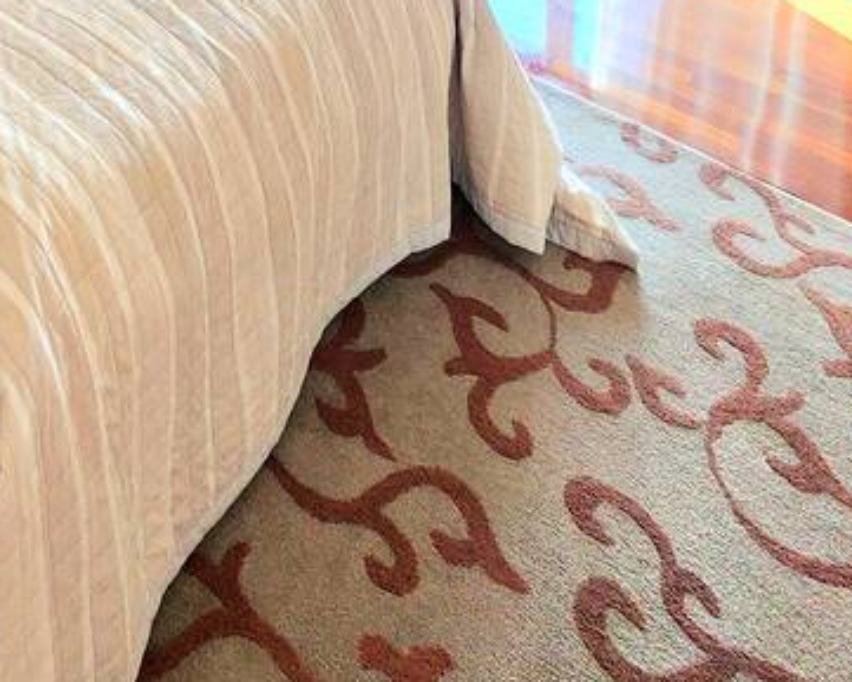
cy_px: -526
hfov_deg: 41.3
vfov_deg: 22.8
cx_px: -12
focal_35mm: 38
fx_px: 958
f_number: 2.2
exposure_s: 1/60.2
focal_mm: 2.2
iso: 160
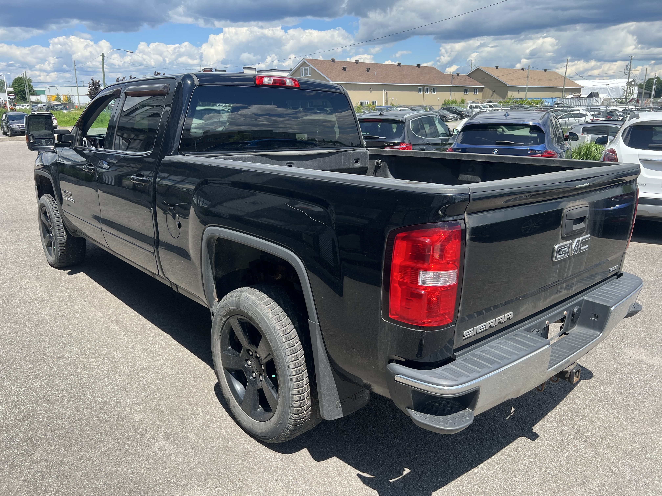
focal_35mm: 26
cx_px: 331
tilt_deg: -17.0
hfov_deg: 67.3
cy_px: 248
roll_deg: +0.5
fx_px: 497
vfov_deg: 53.1
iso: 50
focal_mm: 5.7
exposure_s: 1/1934
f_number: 1.5
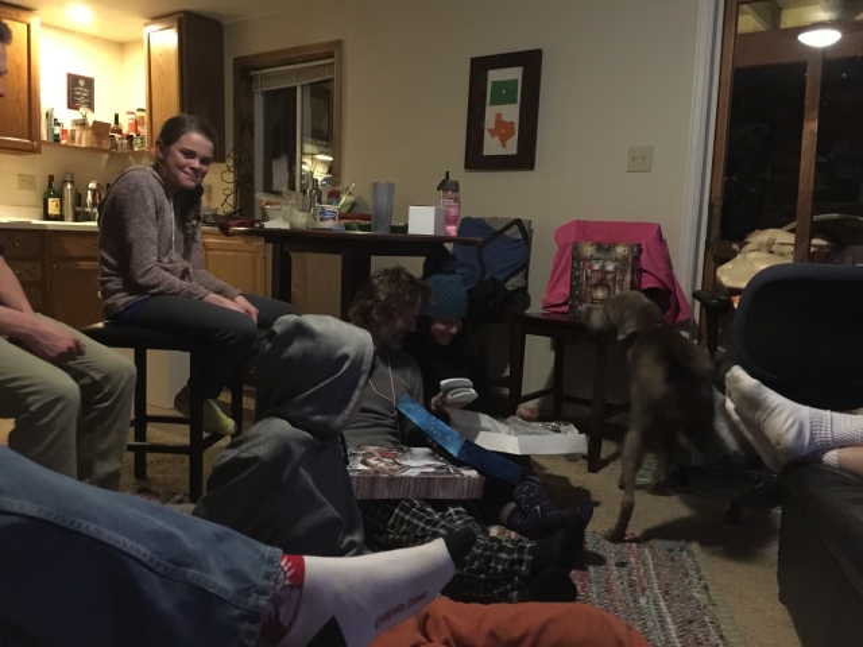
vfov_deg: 48.2
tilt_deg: -5.7
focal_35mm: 29
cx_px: 432
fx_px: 723
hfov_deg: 61.7
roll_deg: -2.4
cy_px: 324
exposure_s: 1/4
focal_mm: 4.15
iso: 250
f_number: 2.2
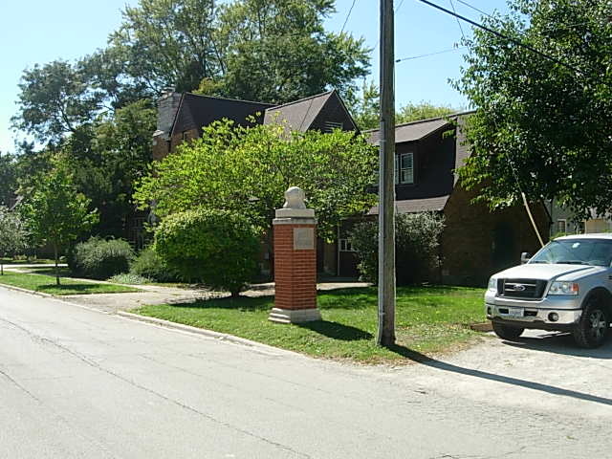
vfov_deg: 37.7
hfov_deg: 49.0
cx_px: 306
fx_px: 672
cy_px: 230
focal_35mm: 38
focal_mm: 7.8
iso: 79
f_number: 4.8
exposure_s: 1/418
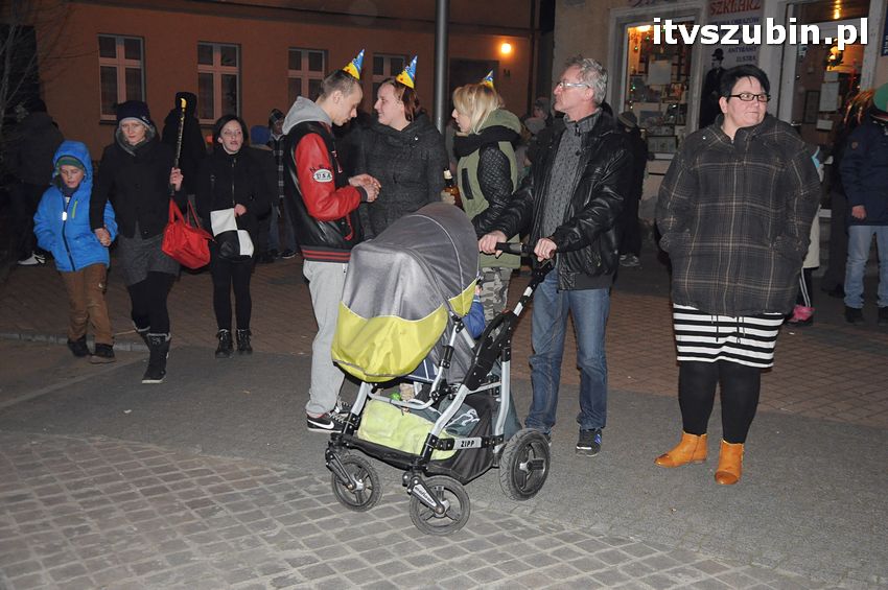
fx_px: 961
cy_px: 295
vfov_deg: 34.1
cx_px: 444
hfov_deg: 49.6
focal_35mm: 39
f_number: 4.5
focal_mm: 26
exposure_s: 1/60
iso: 1250
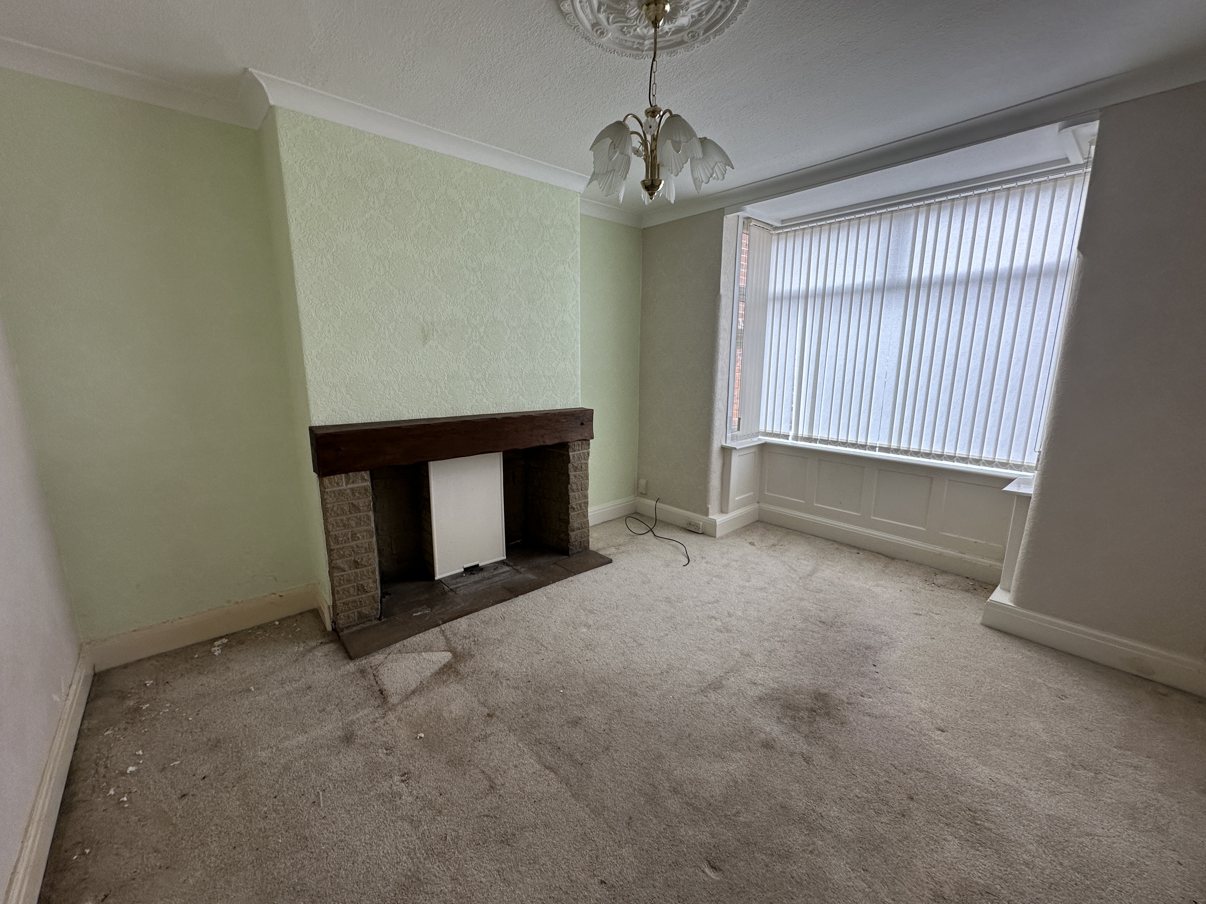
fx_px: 488
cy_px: 452
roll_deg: +0.1
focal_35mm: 14
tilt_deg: -10.2
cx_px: 603
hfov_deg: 102.1
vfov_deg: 85.7
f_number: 2.2
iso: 100
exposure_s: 1/99
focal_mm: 2.22
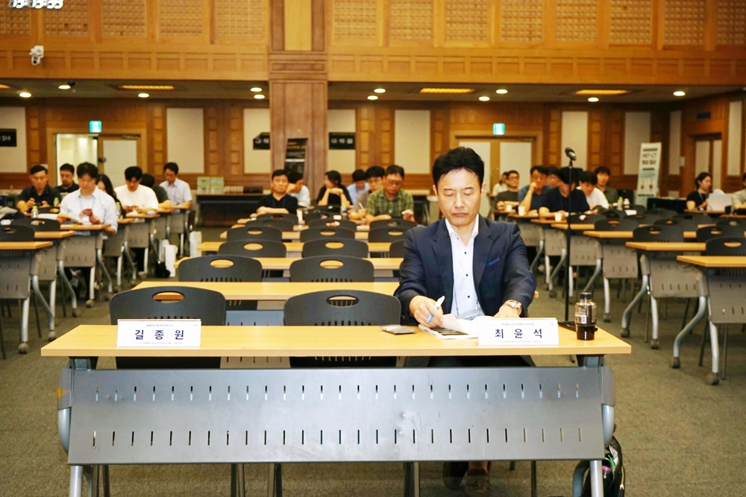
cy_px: 248
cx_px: 373
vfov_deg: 31.9
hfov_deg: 46.4
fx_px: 870
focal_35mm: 42
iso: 400
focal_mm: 42
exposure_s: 1/100
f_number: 7.1
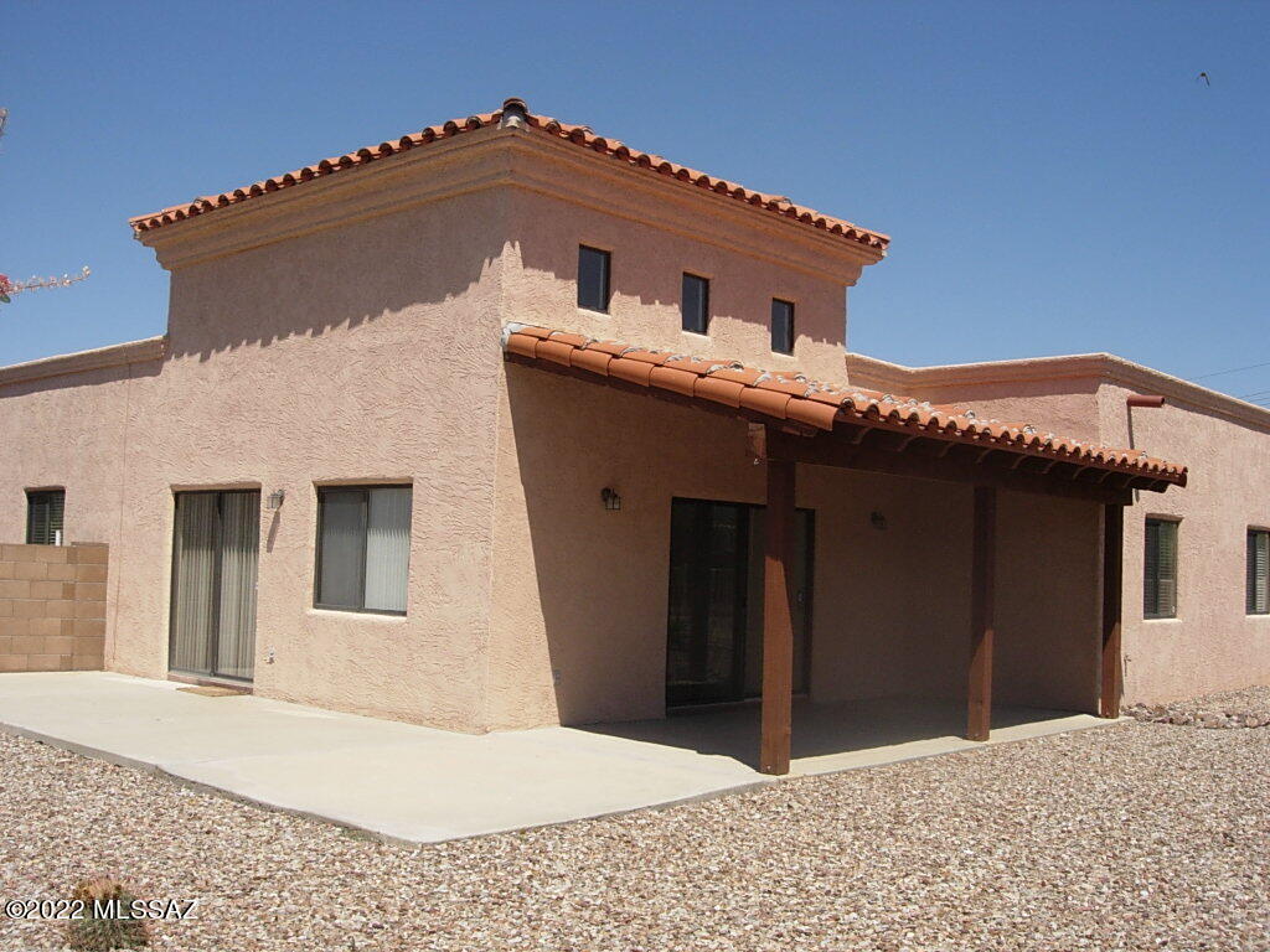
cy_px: 476
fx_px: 1394
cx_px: 635
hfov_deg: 49.0
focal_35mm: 38
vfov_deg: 37.7
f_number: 4.8
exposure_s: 1/1054
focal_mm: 7.8
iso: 79
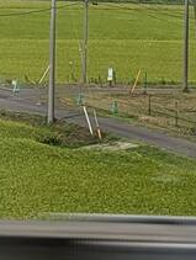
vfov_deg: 10.4
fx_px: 1370
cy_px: -139
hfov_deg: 8.1
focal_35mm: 182
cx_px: -56
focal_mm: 6.9
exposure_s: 1/887
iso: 25
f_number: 1.68
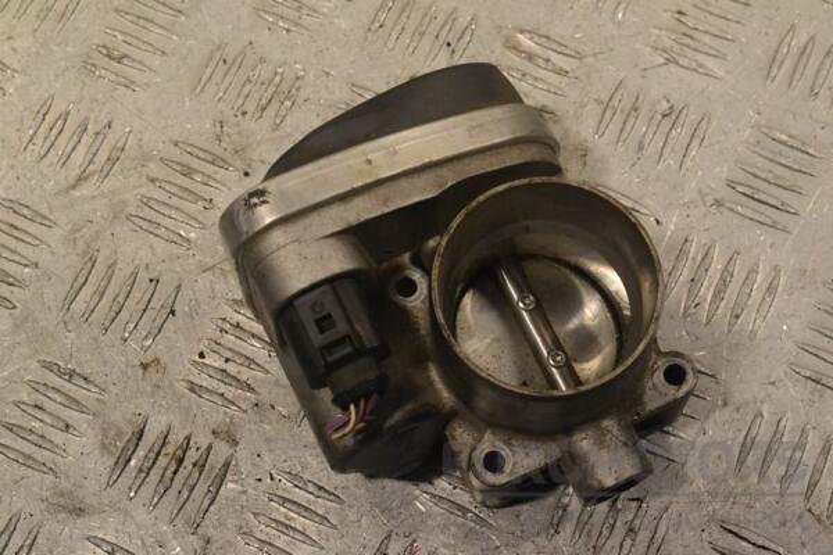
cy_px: 278
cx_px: 416
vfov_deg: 20.6
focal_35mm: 66
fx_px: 1527
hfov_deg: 30.5
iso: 3200
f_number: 11
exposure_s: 1/500
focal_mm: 44
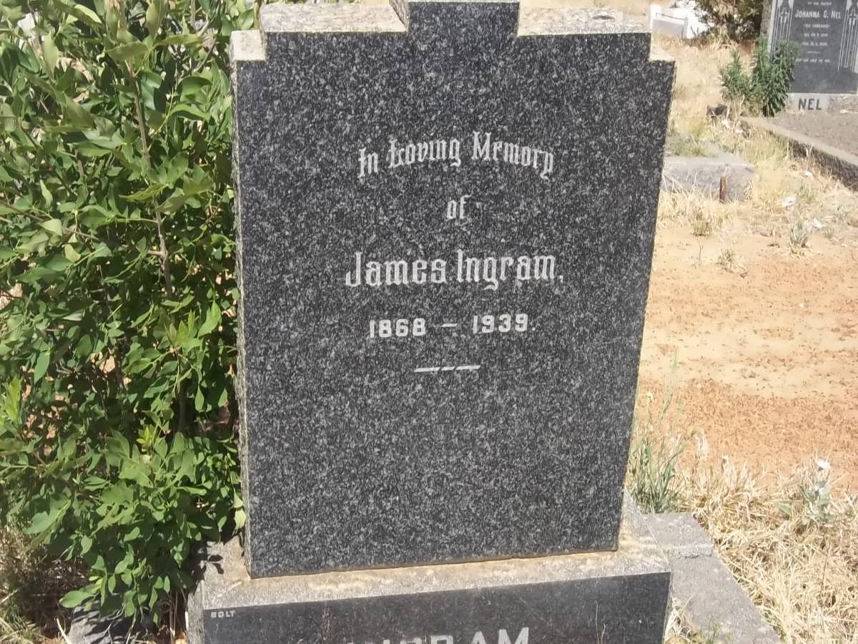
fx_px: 1239
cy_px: 322
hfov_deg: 38.2
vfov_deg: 29.1
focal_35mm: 50
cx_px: 429
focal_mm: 8.8
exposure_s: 1/250
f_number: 7
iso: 80
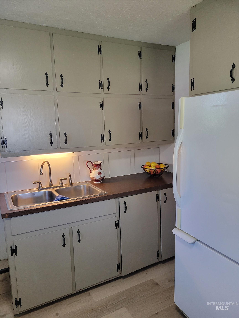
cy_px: 159
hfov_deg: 53.1
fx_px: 239
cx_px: 120
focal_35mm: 26
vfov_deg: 67.3
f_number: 1.8
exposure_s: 1/120
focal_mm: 5.4
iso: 320
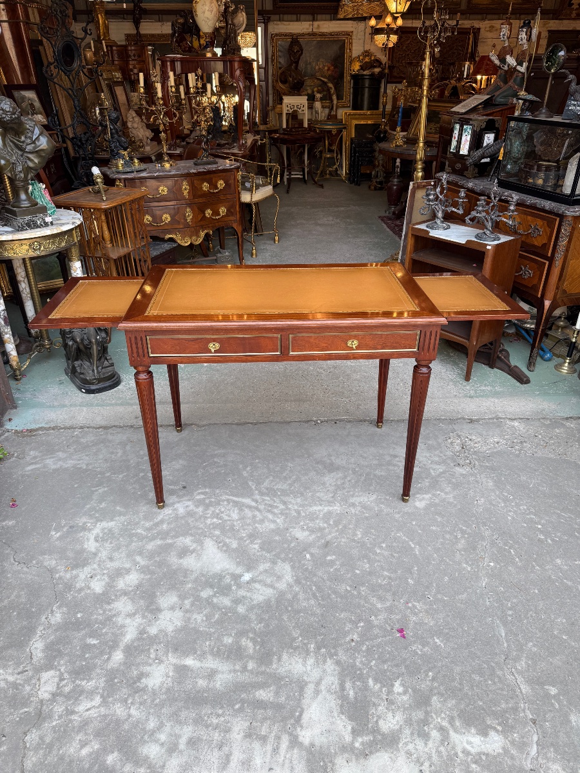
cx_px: 290
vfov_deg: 71.6
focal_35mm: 24
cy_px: 386
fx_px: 536
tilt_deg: -29.6
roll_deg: -0.2
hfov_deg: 56.8
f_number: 1.78
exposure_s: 1/355
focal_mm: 6.76
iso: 80
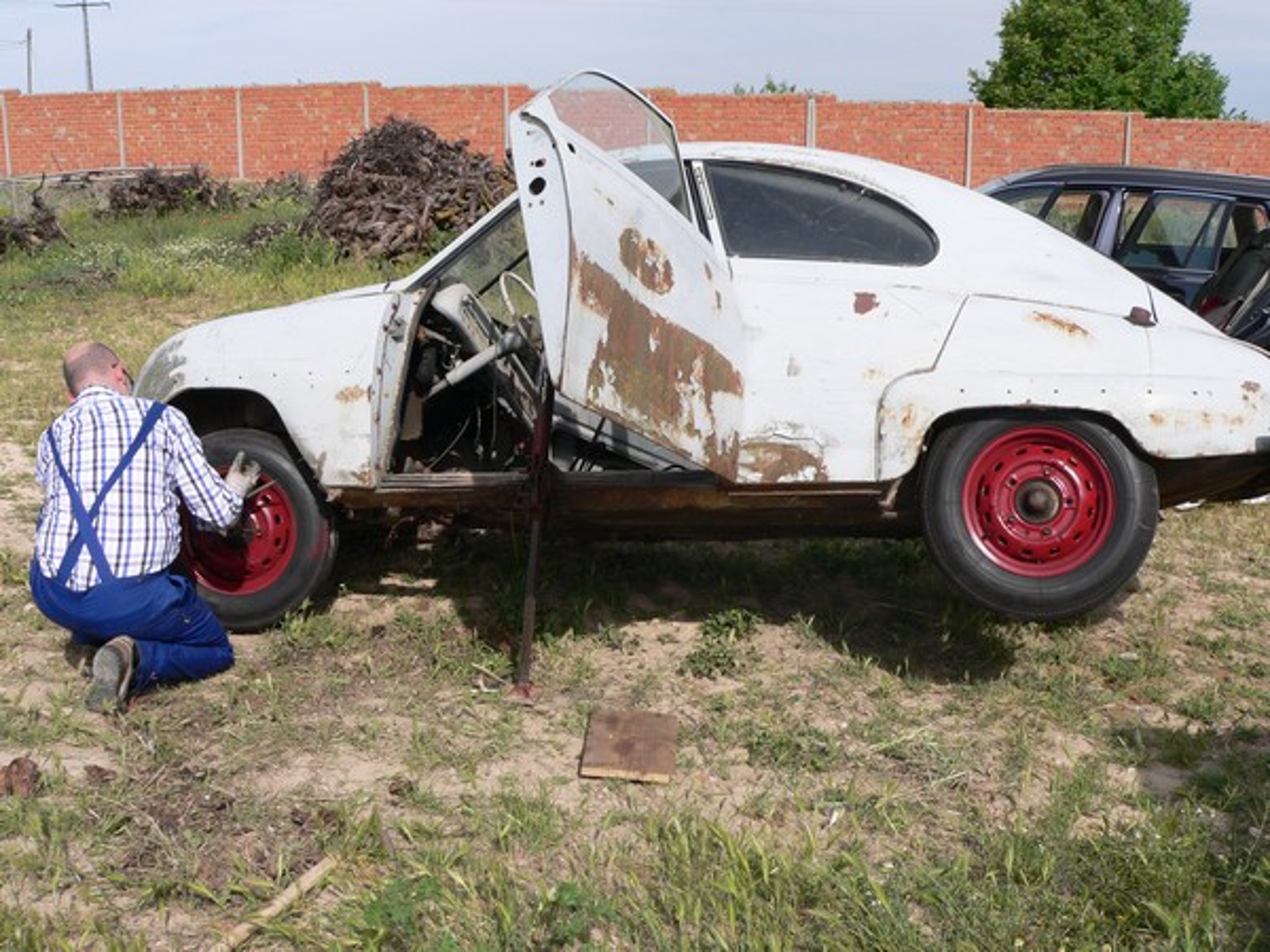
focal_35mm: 36
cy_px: 476
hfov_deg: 51.4
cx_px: 635
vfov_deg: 39.7
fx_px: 1321
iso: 80
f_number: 5.2
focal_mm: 6.1
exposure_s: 1/500
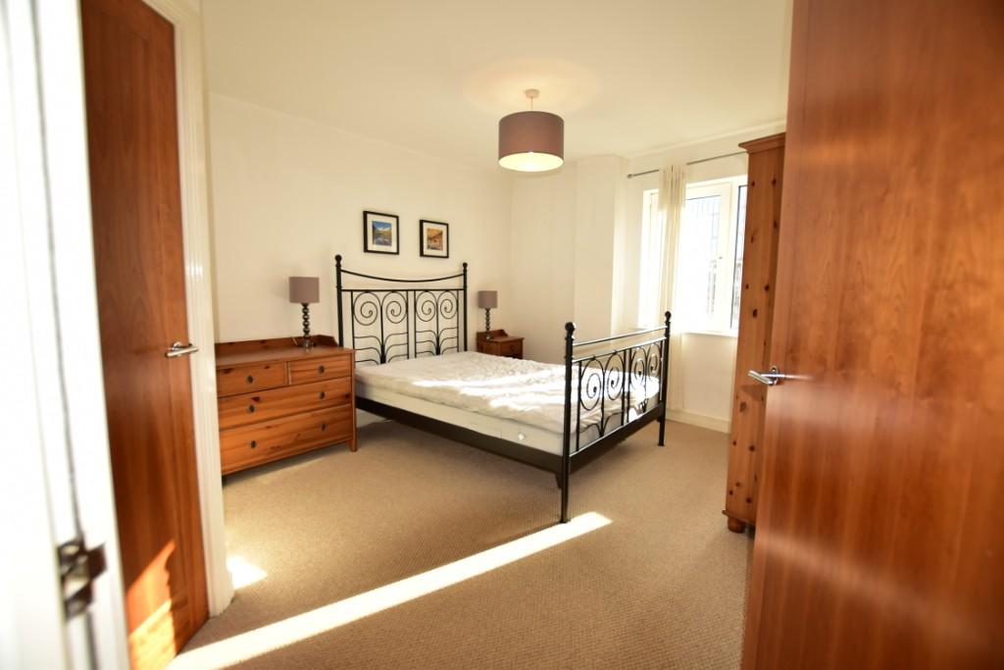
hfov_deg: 100.4
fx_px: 418
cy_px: 335
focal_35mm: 15
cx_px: 502
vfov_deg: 77.3
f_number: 4
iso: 250
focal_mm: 10
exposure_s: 1/200
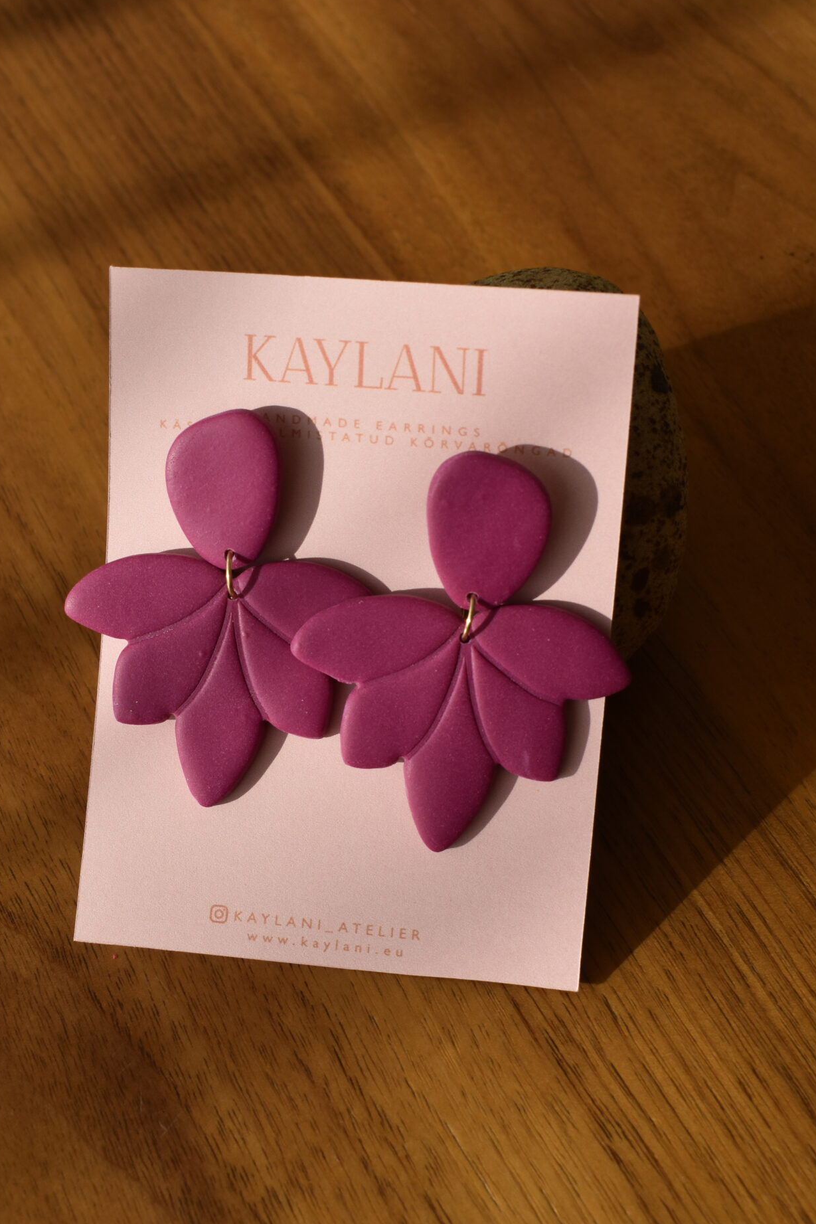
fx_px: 1700
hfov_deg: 27.0
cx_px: 348
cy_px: 651
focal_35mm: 50
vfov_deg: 39.6
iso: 200
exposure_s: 1/400
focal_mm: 24
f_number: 8
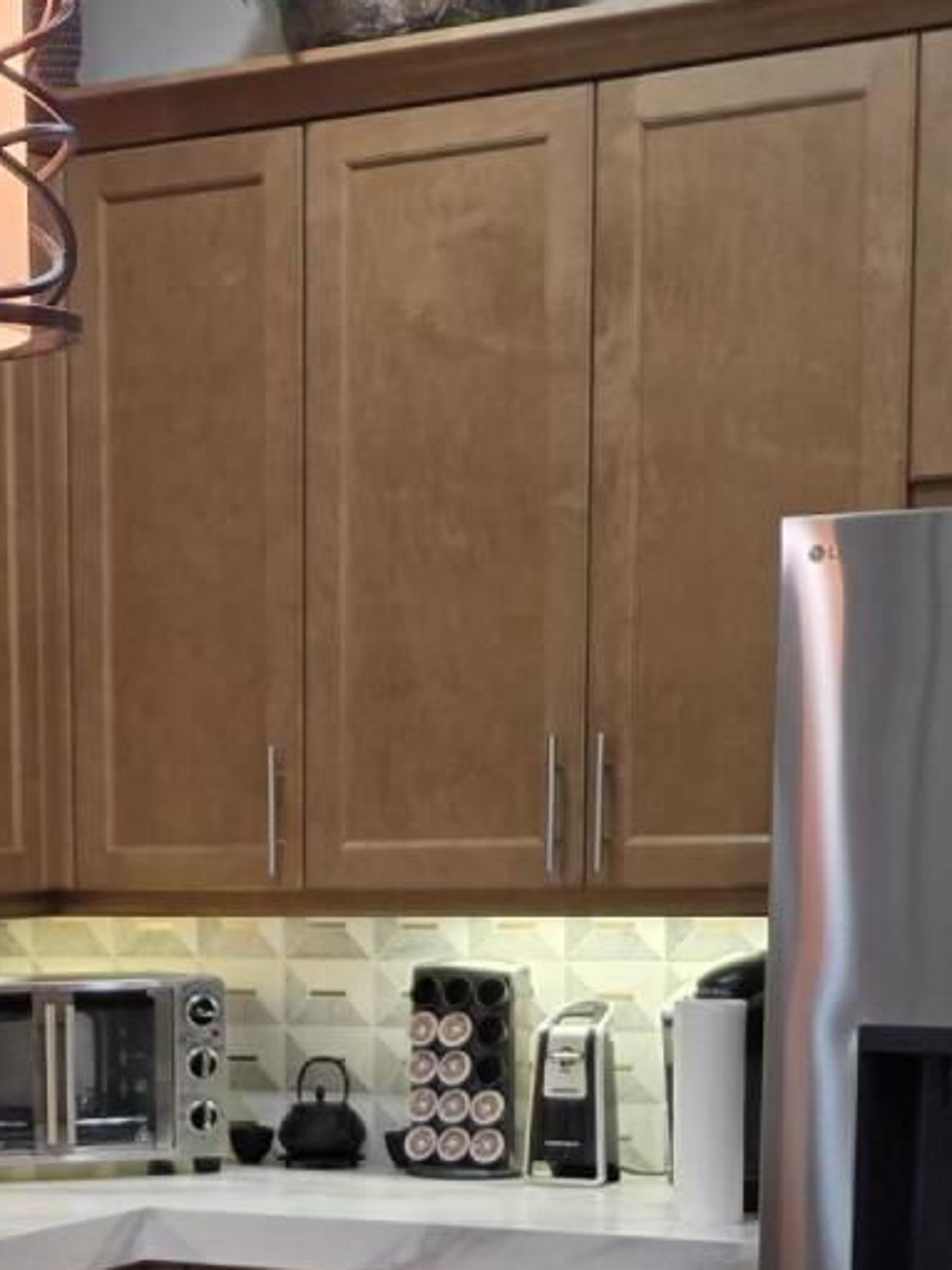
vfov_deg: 21.1
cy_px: 1220
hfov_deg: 16.1
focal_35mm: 90
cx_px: 2
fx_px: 3302
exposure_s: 1/120
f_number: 1.7
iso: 125
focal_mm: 6.25
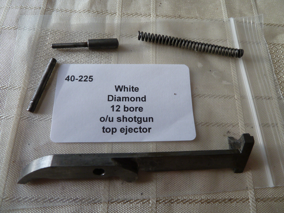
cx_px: 142
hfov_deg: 69.4
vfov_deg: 54.9
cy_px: 106
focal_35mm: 25
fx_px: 205
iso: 160
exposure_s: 1/30
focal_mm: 4.1
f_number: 3.3
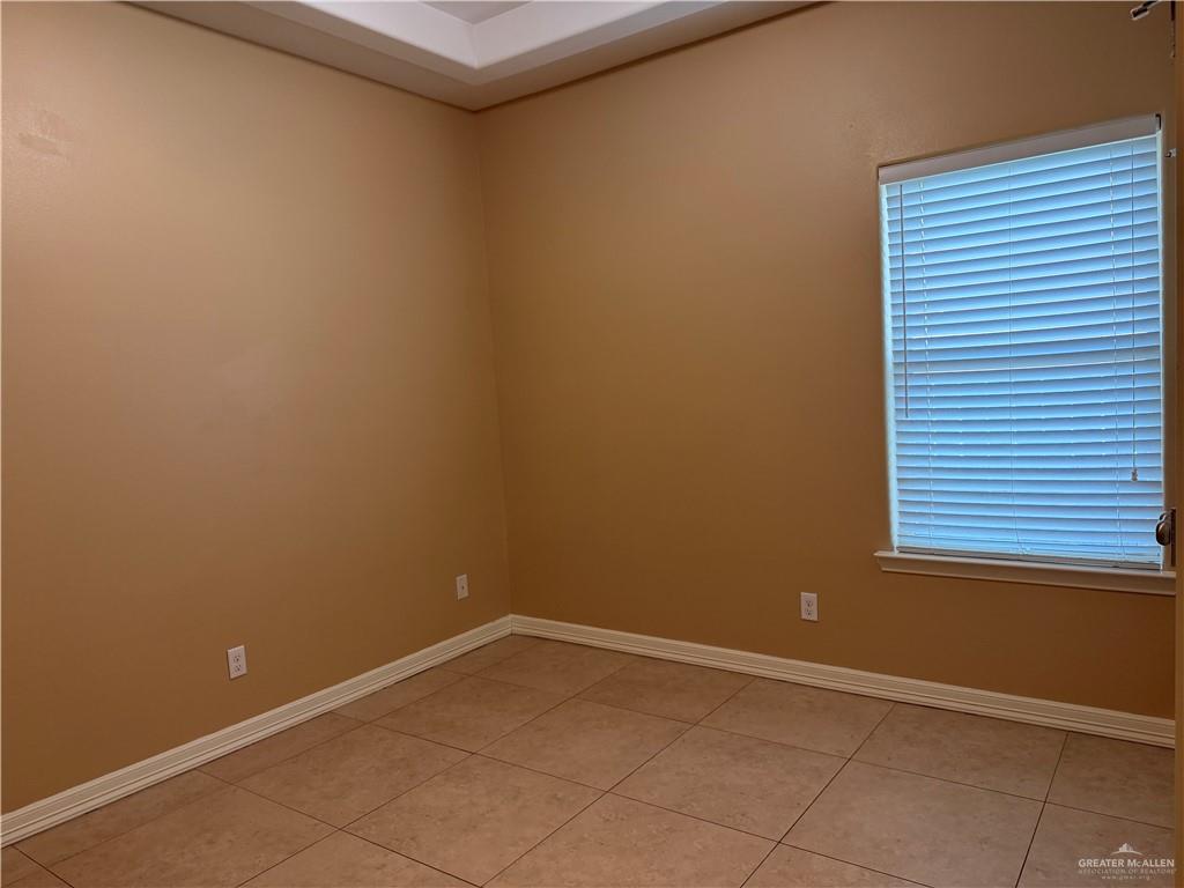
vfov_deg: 56.8
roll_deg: +4.5
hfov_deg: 71.6
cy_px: 444
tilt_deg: -4.7
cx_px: 592
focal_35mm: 24
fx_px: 821
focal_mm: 6.76
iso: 160
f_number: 1.78
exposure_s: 1/120
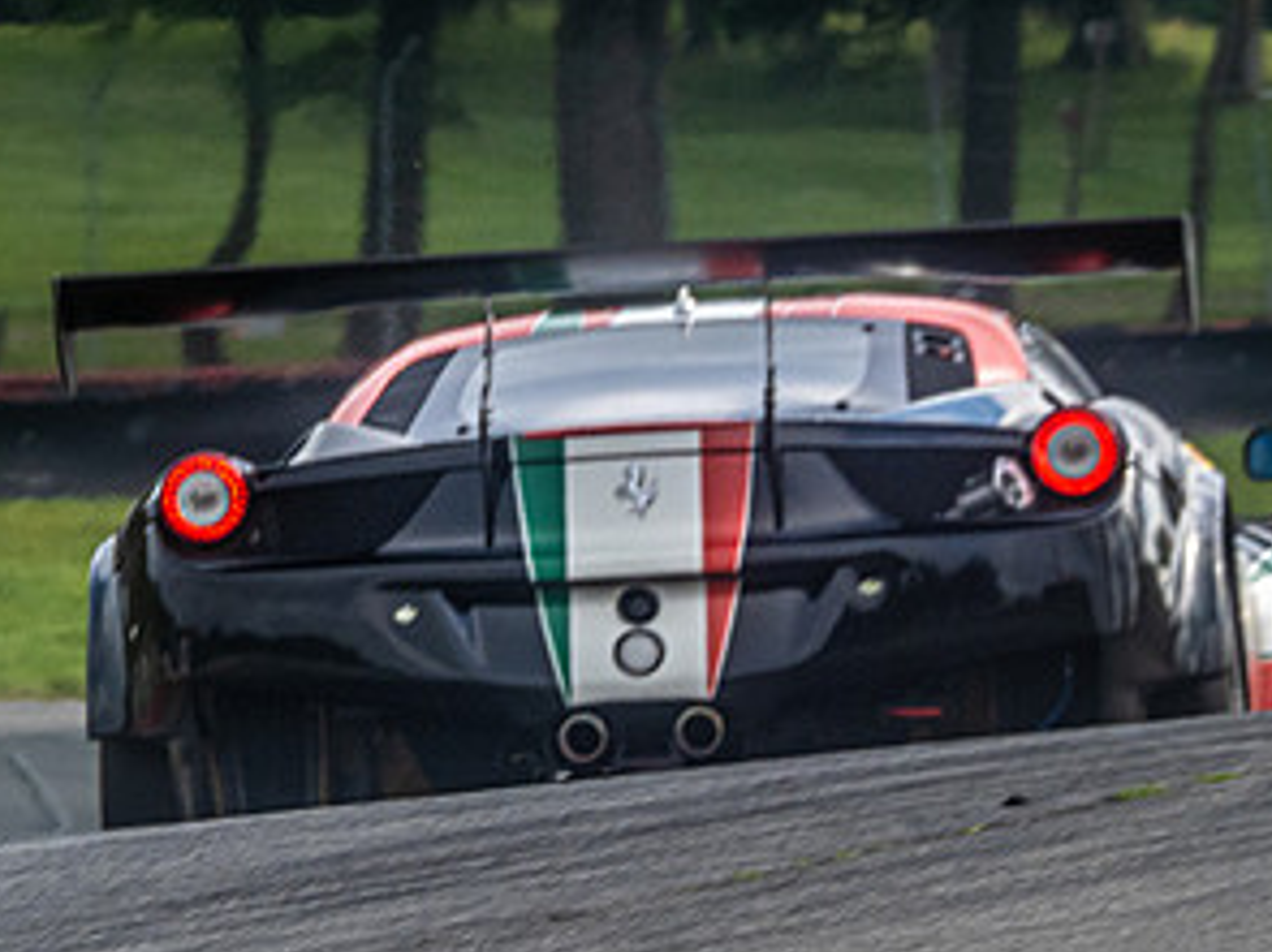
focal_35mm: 750
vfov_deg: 2.0
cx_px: 742
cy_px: 174
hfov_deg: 2.6
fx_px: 27548
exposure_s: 1/250
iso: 400
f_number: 11
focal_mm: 190
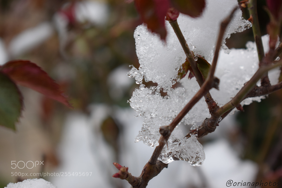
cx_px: 141
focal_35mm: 82
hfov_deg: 24.6
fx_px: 646
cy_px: 94
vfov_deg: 16.5
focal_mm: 55
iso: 400
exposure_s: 1/60
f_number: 5.6
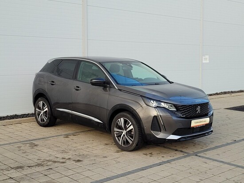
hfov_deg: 67.3
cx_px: 122
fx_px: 183
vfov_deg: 53.1
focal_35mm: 26
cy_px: 92
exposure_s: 1/166
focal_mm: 5.4
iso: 40
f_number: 1.8
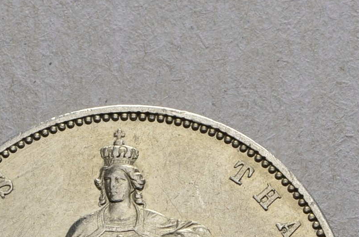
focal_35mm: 255
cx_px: 379
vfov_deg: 5.3
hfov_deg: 8.1
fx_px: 2533
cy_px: 342
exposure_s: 1/250
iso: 400
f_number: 14
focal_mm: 55
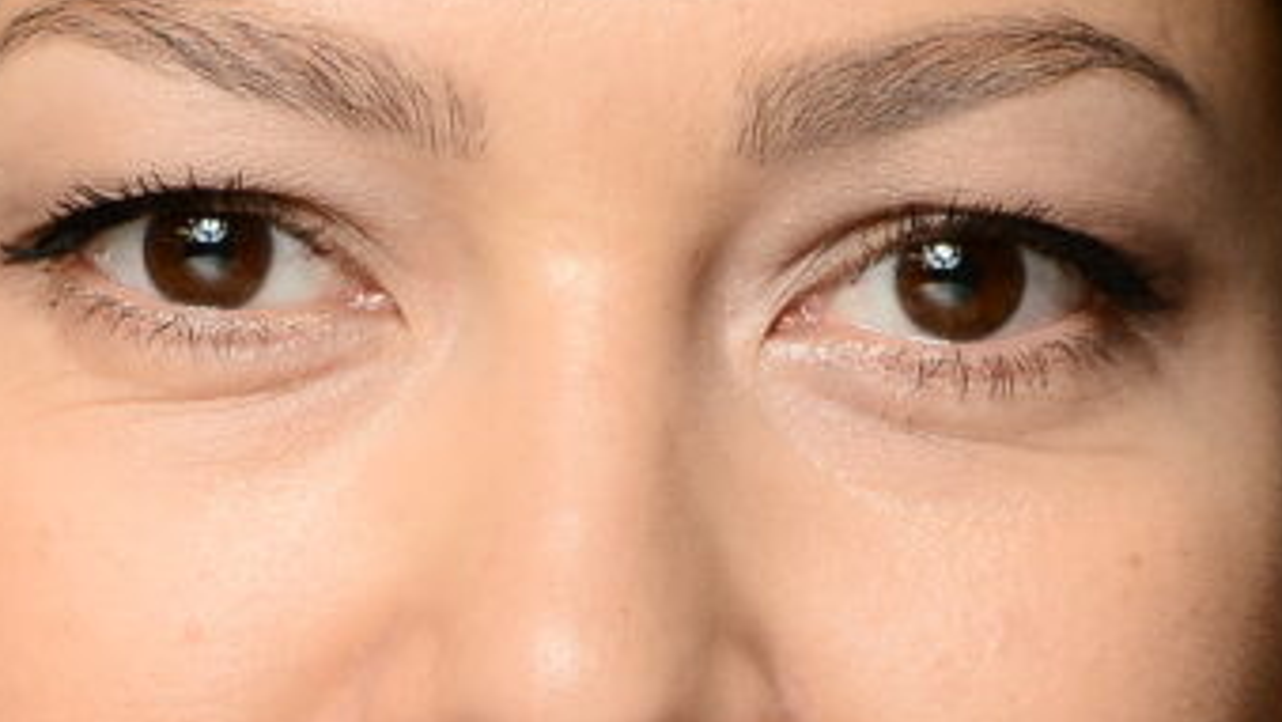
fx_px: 17139
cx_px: 155
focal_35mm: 504
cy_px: 1126
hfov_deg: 4.3
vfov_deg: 2.4
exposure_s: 1/100
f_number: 3.2
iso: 400
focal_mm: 85
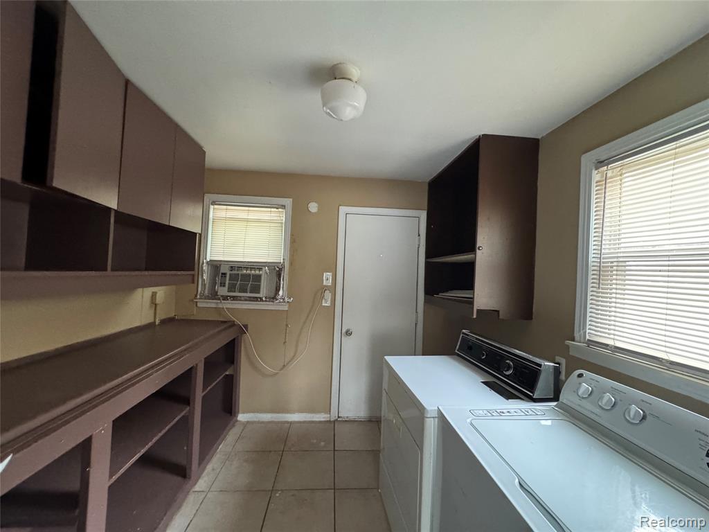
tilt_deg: -0.4
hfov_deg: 102.1
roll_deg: -2.1
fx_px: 287
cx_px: 354
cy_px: 266
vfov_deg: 85.7
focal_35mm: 14
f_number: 2.2
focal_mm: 2.22
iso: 1000
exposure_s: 1/60
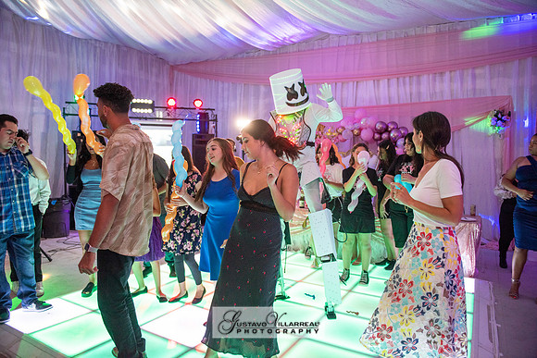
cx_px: 268
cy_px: 179
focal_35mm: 24
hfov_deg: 73.7
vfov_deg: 53.2
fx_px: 358
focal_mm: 24
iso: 1250
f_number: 3.2
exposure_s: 1/125
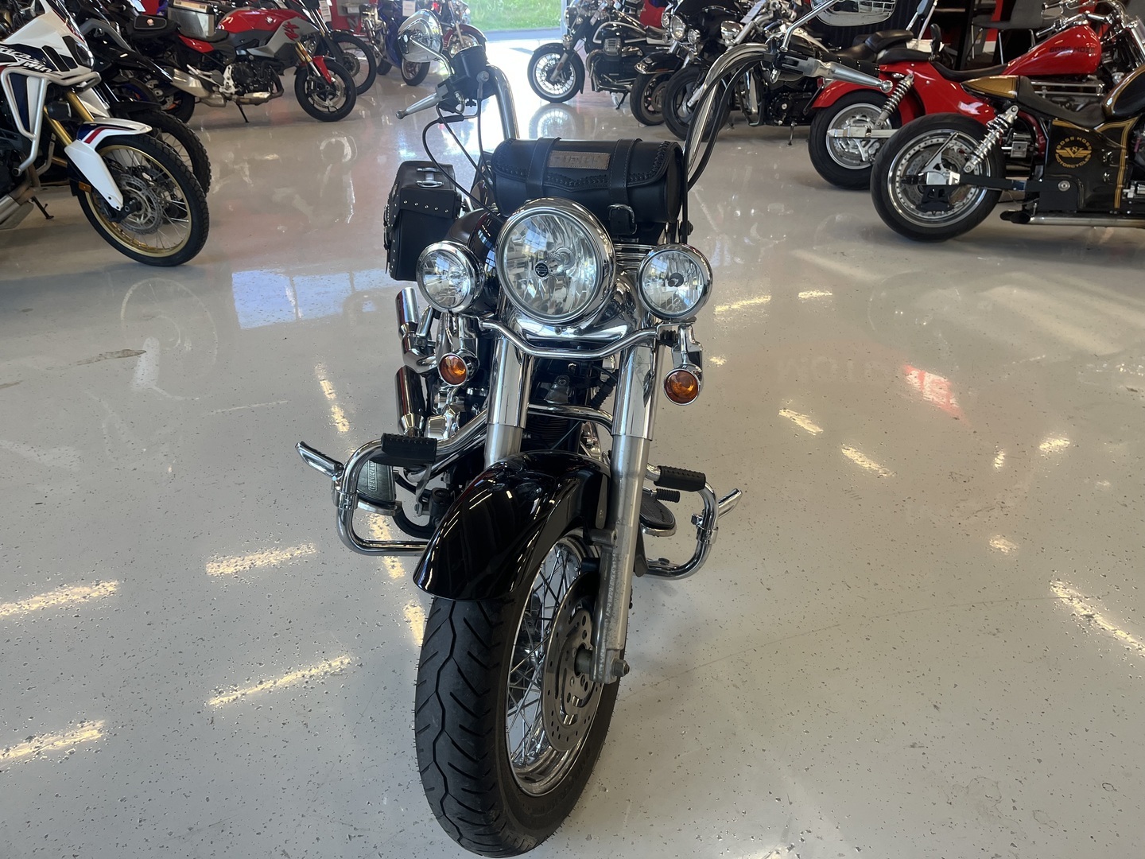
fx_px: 860
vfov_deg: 53.1
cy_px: 430
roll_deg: +0.4
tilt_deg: -26.8
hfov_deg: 67.3
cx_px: 572
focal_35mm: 26
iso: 64
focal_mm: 5.1
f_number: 1.6
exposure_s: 1/100
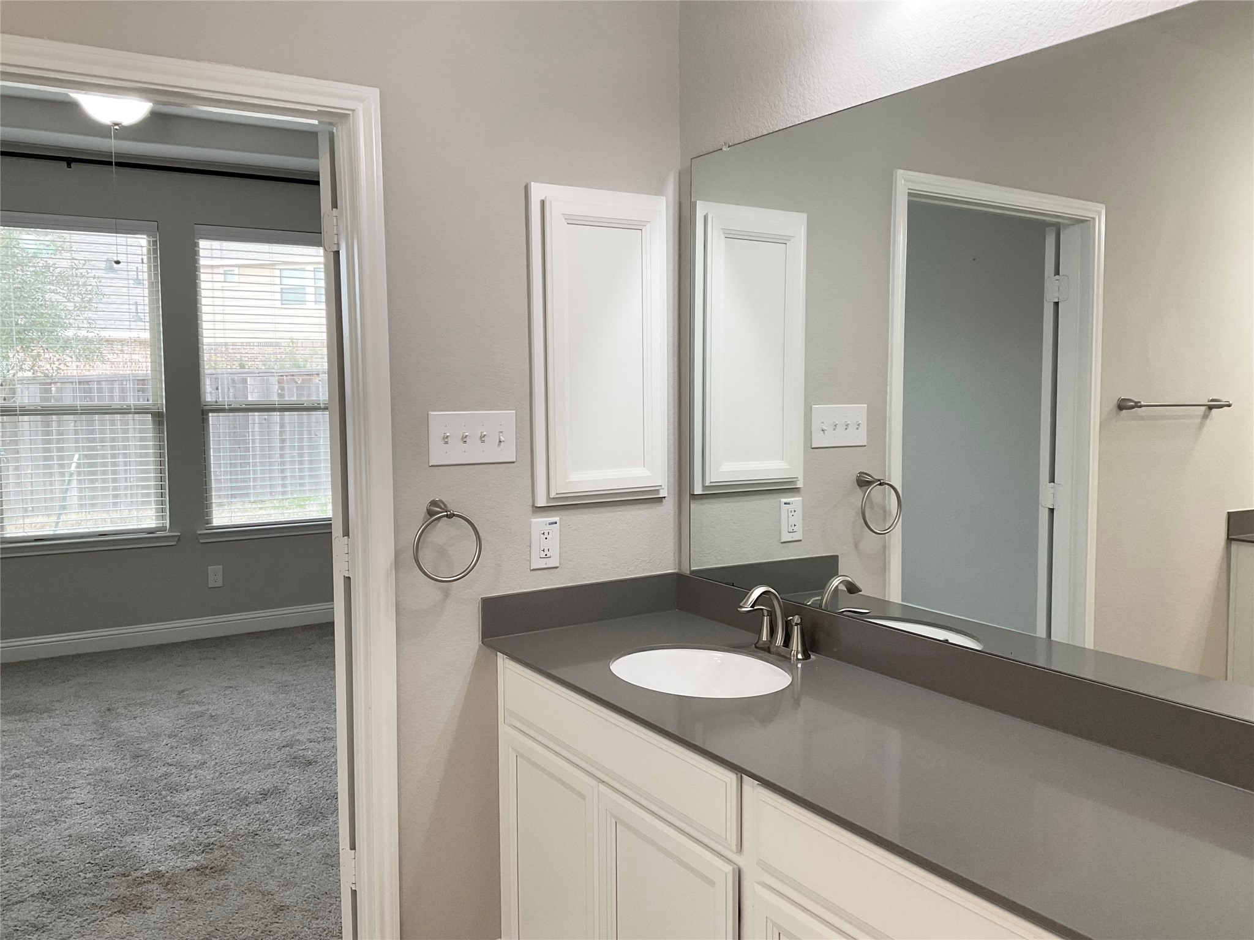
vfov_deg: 48.2
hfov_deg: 61.7
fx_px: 1051
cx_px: 627
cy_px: 470
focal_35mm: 29
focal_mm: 3
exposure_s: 1/60
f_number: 1.8
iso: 50
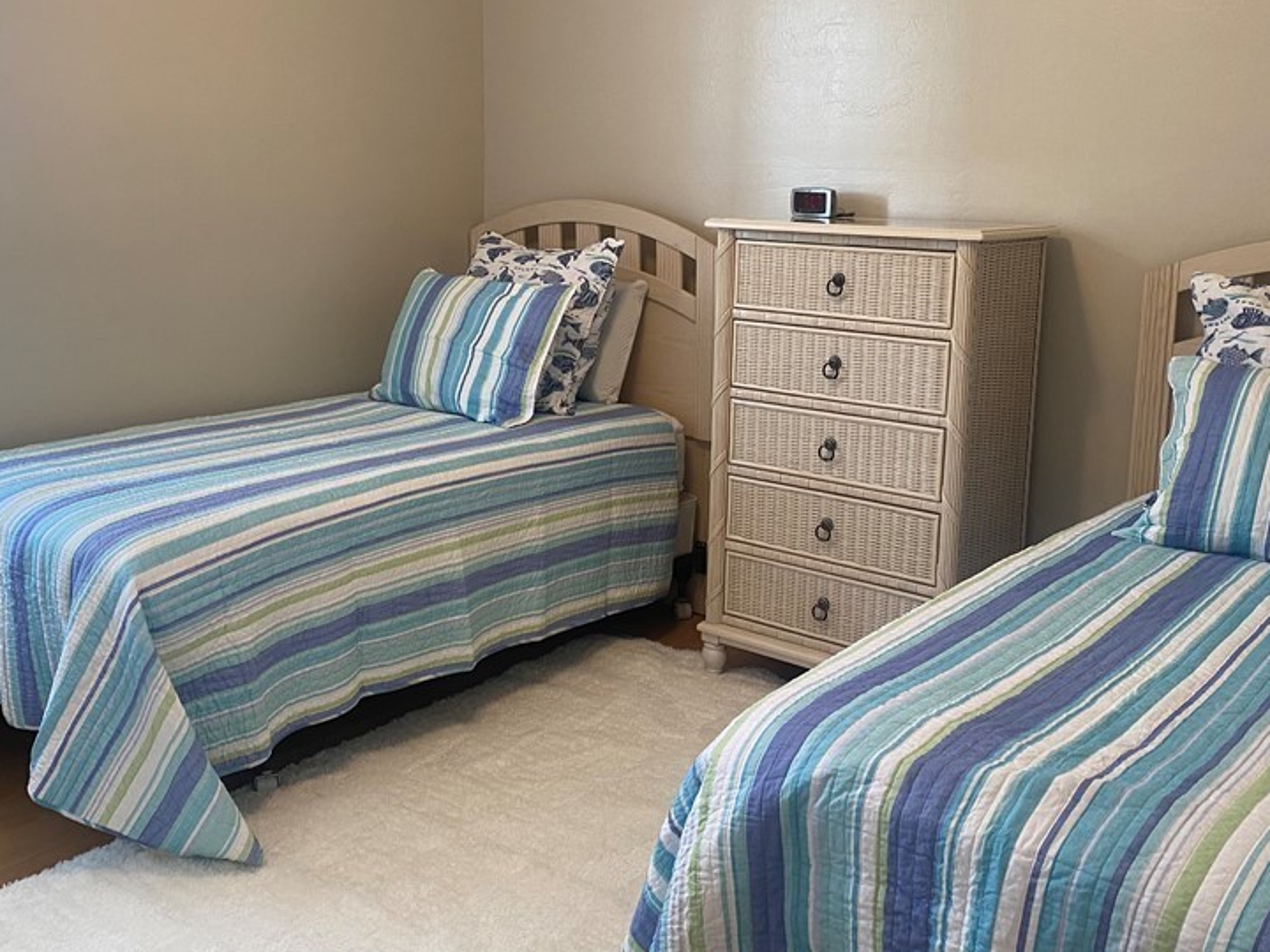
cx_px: 646
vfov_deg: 38.6
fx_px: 1357
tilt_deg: -9.8
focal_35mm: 37
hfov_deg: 50.1
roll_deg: -1.7
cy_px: 413
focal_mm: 4.25
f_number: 1.8
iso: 80
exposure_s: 1/60
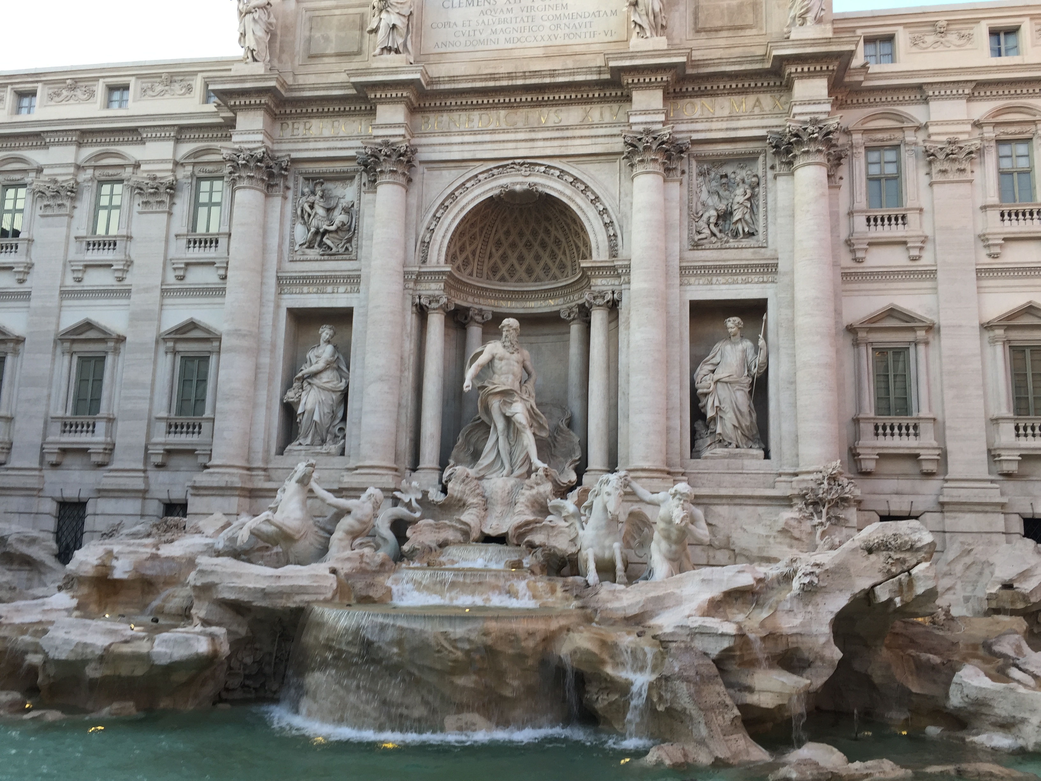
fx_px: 872
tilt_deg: +11.0
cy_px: 390
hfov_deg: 61.7
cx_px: 520
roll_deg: -2.0
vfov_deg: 48.2
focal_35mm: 29
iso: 32
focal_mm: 4.15
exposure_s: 1/100
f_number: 2.2
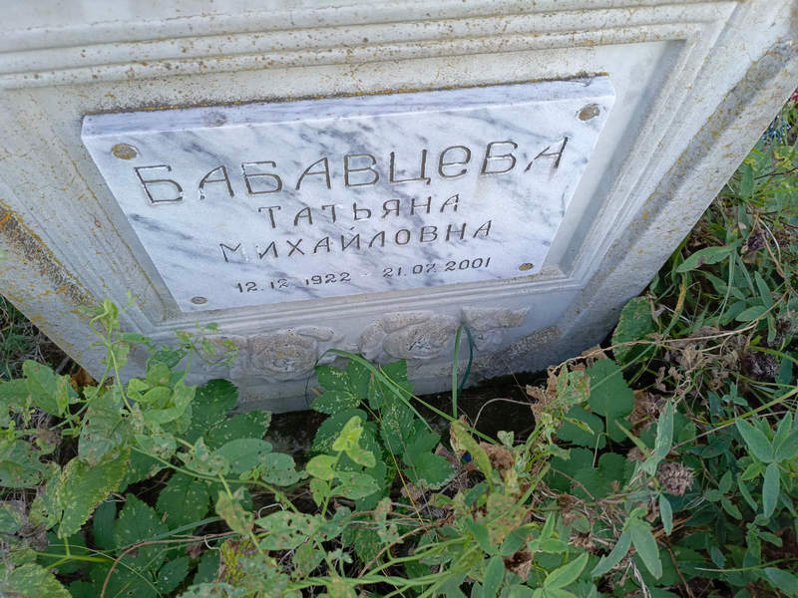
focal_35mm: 25
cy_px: 299
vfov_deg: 54.9
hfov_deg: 69.4
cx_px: 399
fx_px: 576
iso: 161
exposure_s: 1/100
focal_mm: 4.76
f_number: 1.69
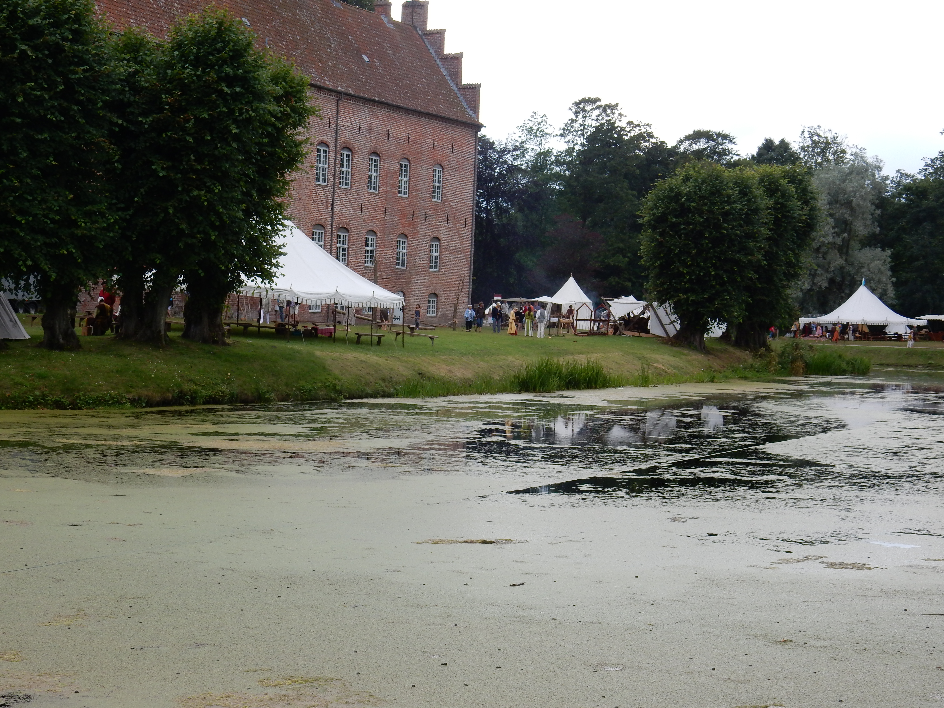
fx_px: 1936
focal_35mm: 71
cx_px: 472
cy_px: 354
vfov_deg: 20.7
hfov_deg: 27.4
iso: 125
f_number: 4.8
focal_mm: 12.6
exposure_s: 1/400
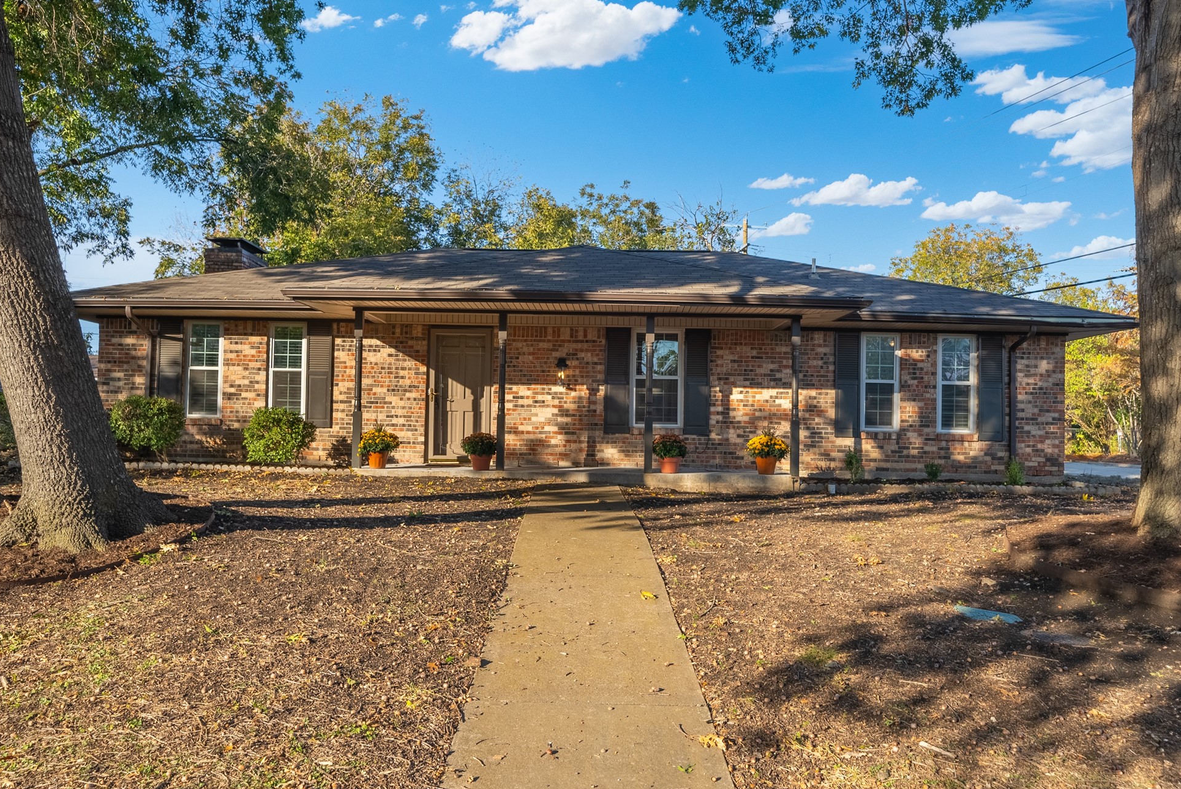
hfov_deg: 67.3
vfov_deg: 48.0
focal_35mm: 27
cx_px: 626
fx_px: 886
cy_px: 385
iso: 125
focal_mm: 24
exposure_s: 1/640
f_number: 8
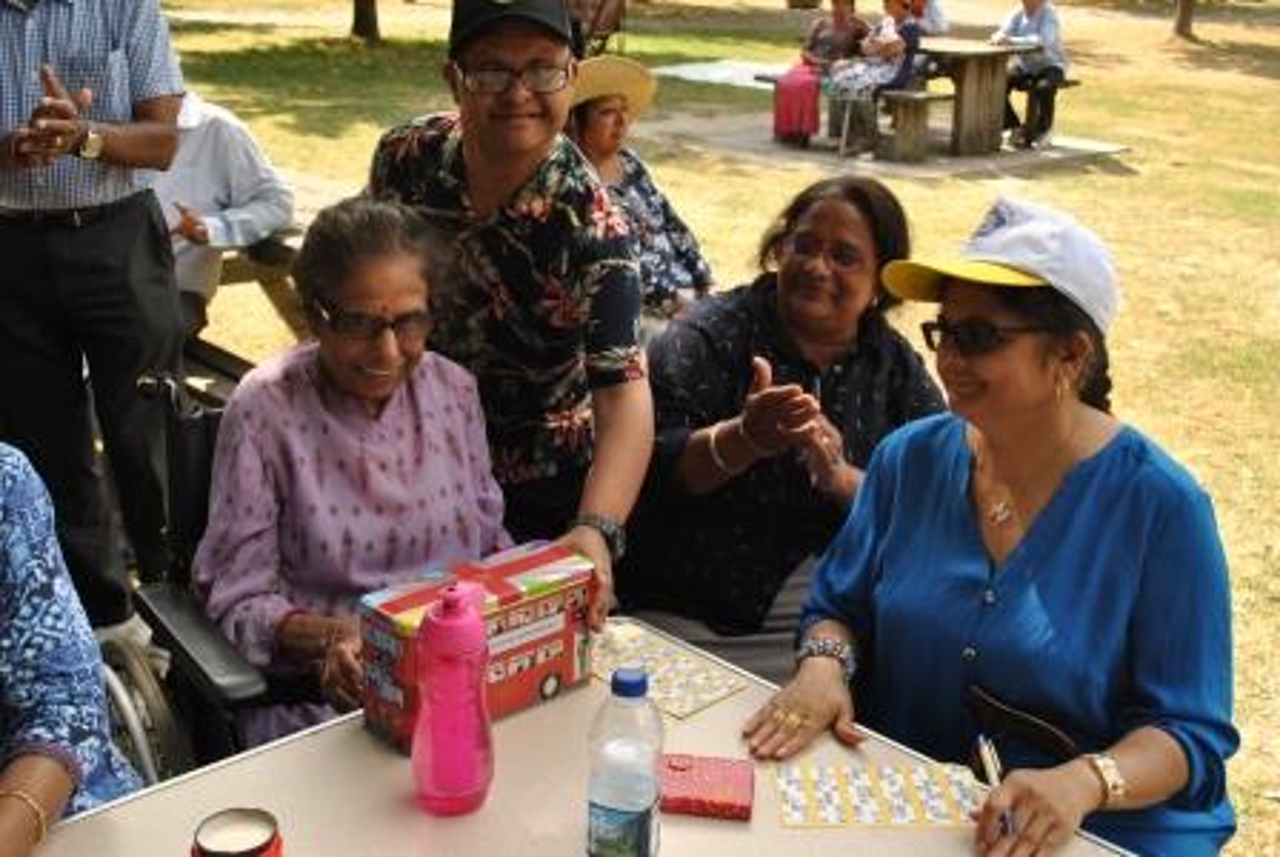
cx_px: 640
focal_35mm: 39
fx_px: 1388
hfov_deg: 49.5
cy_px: 428
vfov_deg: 34.3
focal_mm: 26
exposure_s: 1/250
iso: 200
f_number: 5.6
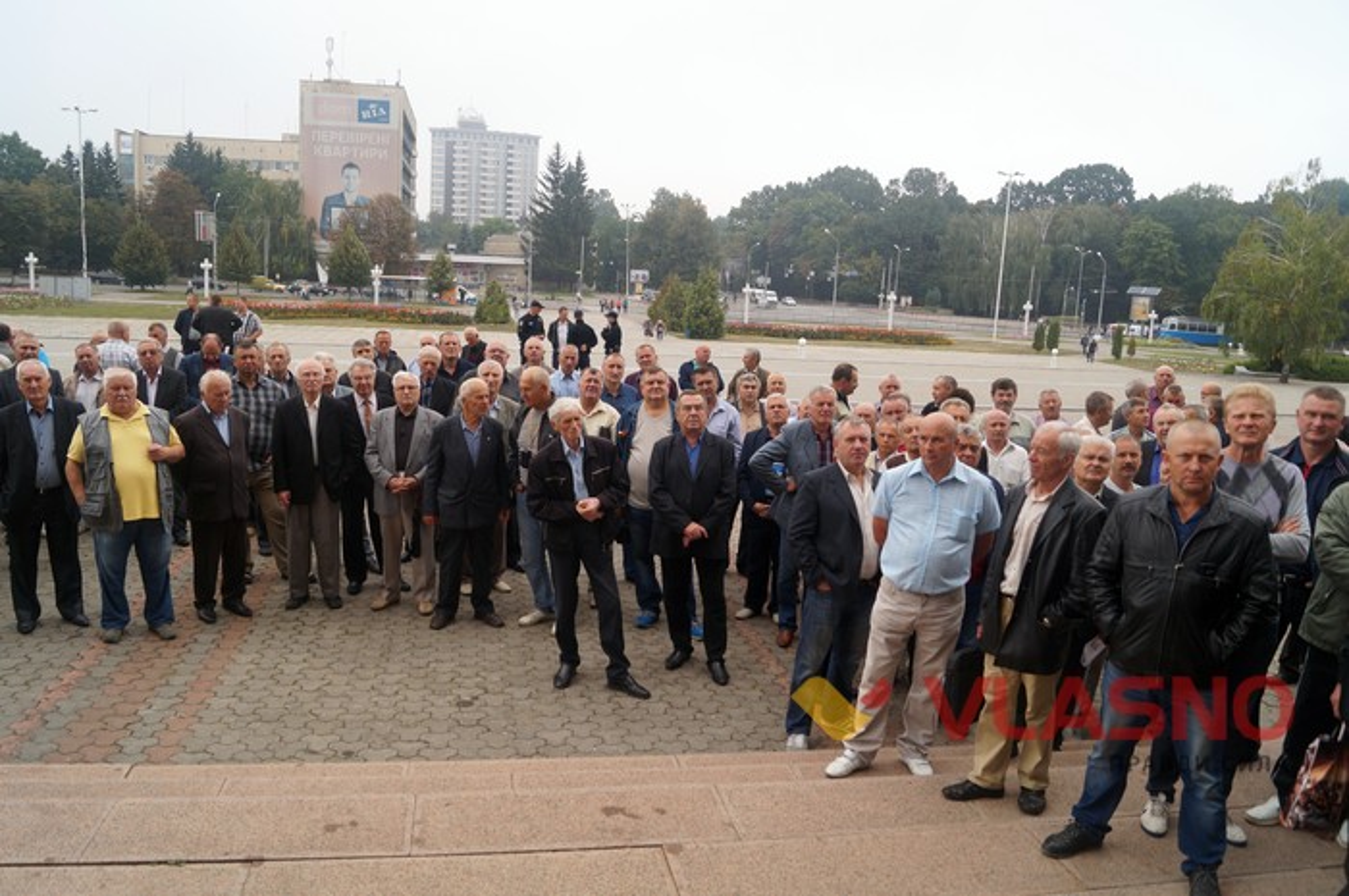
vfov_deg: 47.8
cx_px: 674
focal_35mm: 27
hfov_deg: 67.4
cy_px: 448
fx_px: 1011
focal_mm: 18
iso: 100
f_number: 5
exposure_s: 1/100
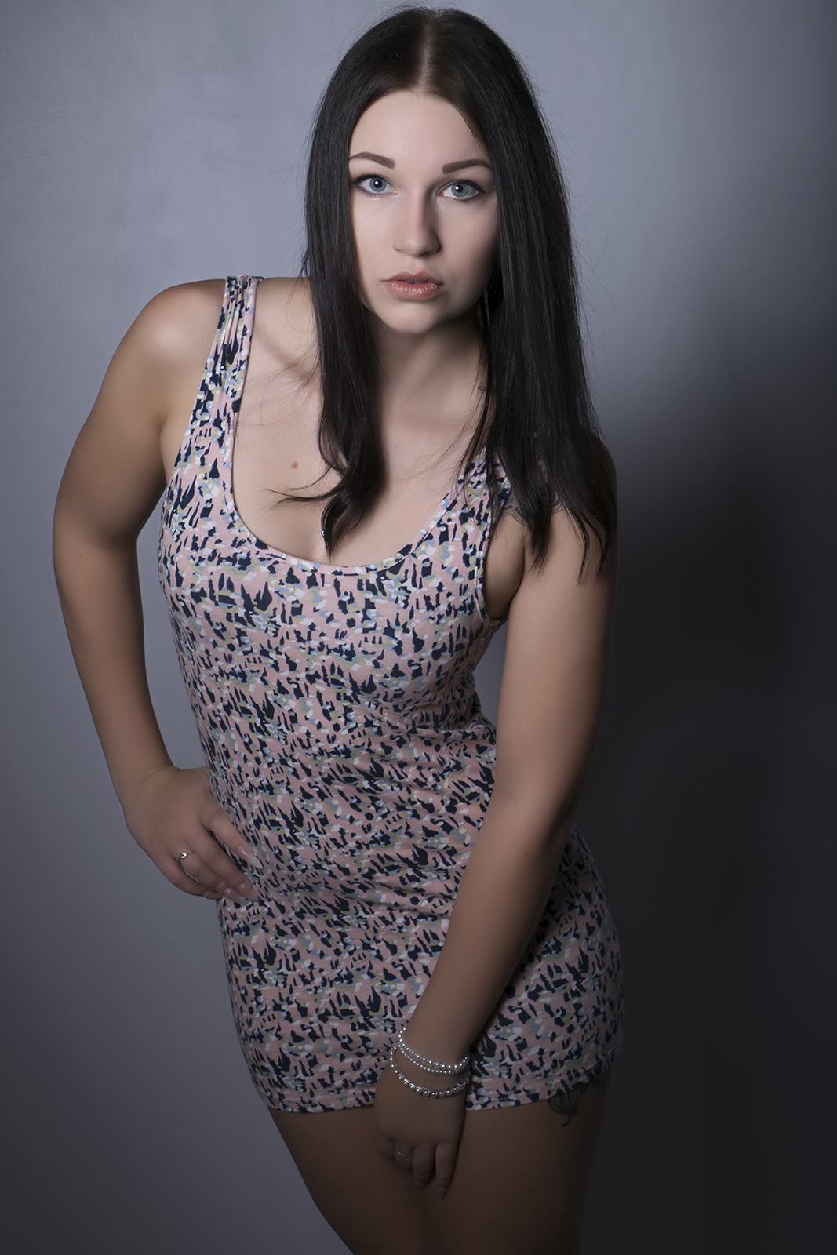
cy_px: 628
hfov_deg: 18.9
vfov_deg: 28.1
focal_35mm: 72
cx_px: 418
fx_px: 2510
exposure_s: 1/200
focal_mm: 48
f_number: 13
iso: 100
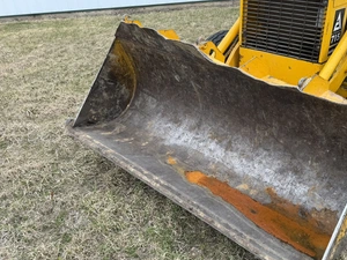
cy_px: 134
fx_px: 321
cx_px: 222
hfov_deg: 56.0
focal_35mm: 32
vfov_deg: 44.2
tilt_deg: -25.6
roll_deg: -0.6
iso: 80
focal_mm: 6.76
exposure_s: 1/643
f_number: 1.78
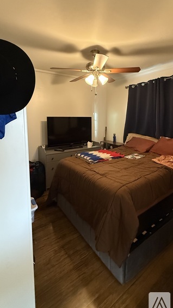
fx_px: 147
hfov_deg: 60.7
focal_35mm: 18
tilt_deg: -4.7
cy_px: 132
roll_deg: +0.2
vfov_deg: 92.1
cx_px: 101
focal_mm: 2.22
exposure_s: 1/60
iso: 800
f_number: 2.2
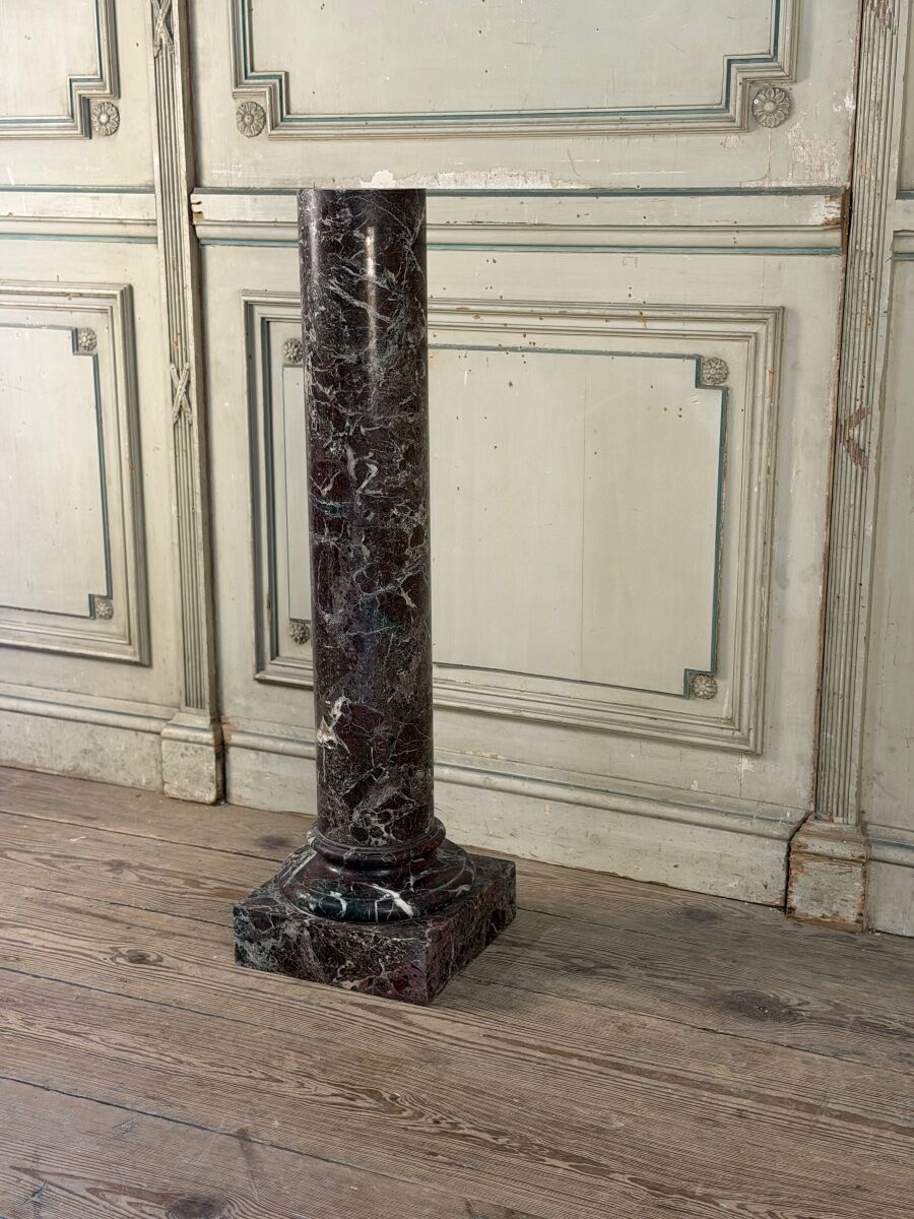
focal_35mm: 48
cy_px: 610
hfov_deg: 30.3
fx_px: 1690
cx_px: 457
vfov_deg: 39.7
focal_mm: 6.76
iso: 125
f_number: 1.78
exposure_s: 1/50
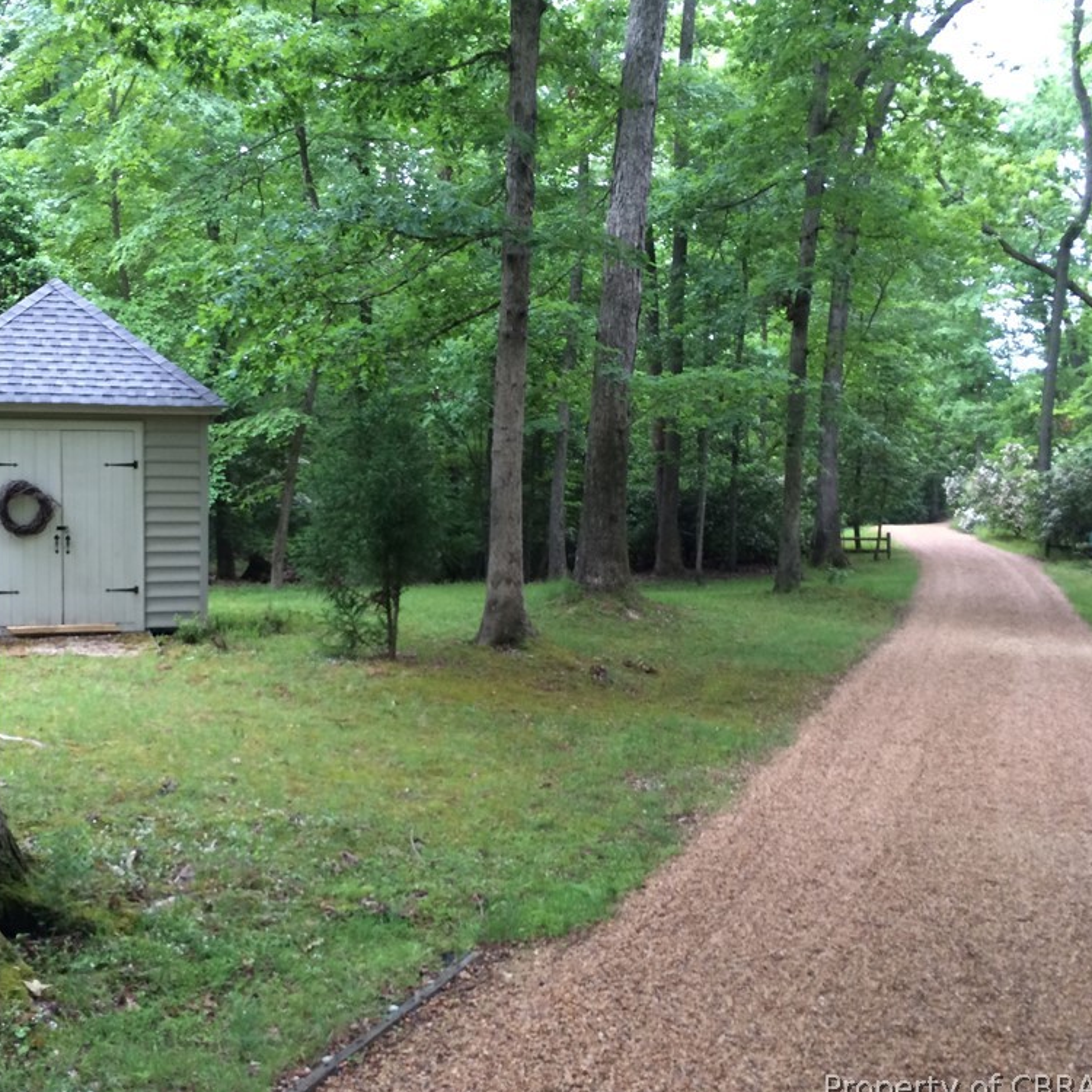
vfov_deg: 47.2
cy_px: 552
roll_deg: -0.2
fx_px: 1249
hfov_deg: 46.6
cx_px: 381
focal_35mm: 35
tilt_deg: -5.9
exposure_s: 1/30
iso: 80
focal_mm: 4.15
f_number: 2.2
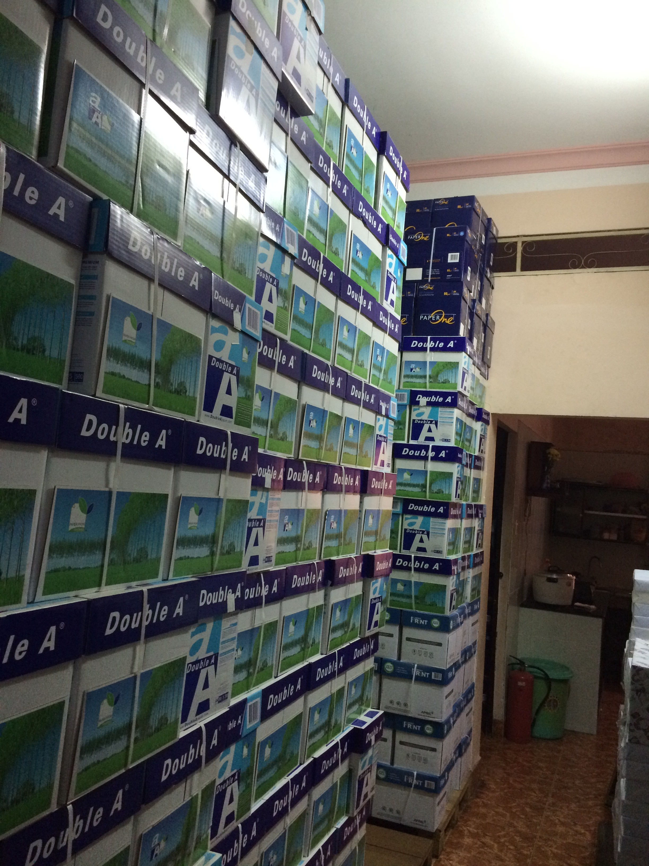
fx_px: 750
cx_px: 324
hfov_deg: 46.8
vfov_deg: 60.0
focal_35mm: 30
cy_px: 433
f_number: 2.2
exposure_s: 1/33
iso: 320
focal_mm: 4.12
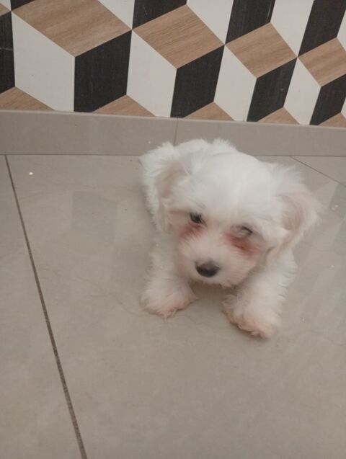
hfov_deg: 51.5
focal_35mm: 27
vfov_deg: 65.2
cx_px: 173
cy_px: 230
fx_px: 359
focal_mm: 3.98
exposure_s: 1/20
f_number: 1.8
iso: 980
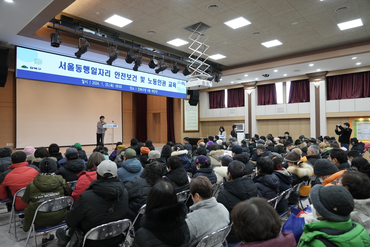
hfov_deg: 73.7
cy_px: 124
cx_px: 185
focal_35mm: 24
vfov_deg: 53.1
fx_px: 247
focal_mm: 24
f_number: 4
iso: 2000
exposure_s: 1/160
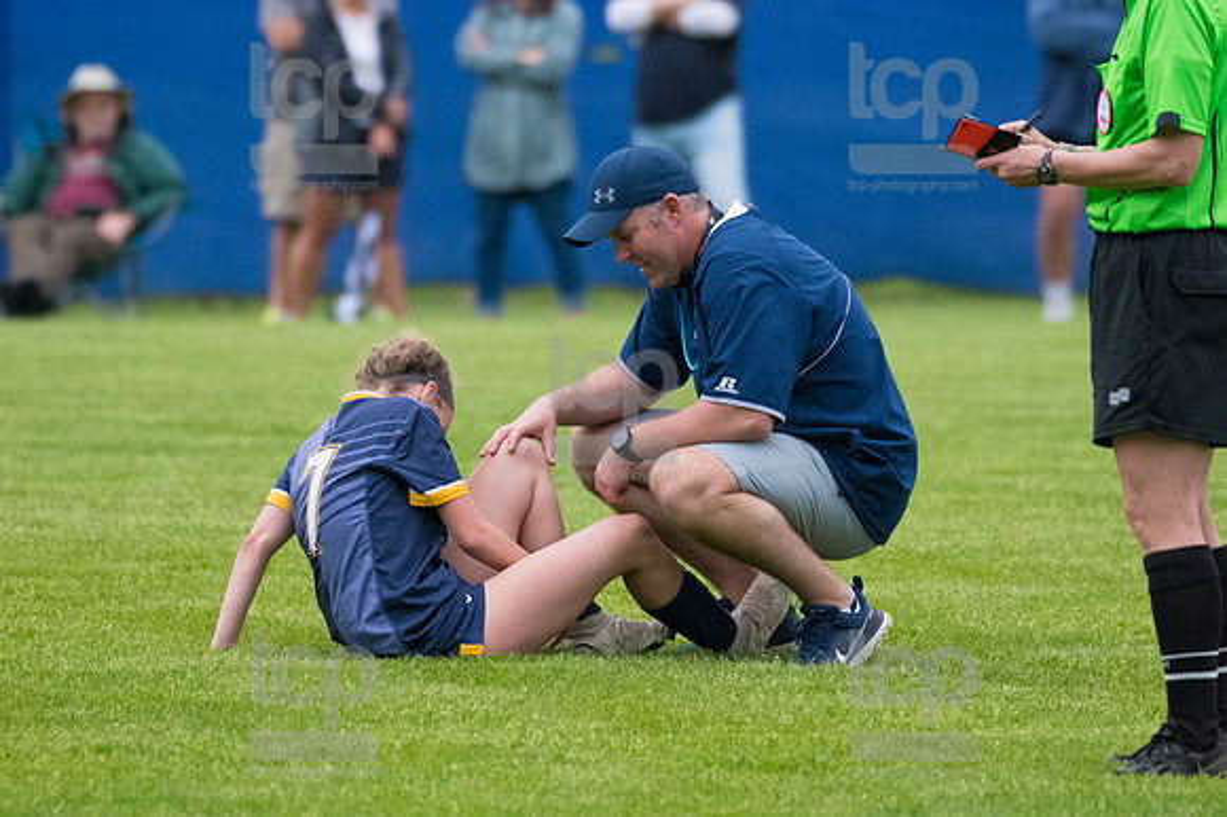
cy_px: 408
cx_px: 614
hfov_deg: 3.7
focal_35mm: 555
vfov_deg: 2.5
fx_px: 18905
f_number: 5.6
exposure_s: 1/1600
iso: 4000
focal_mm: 370
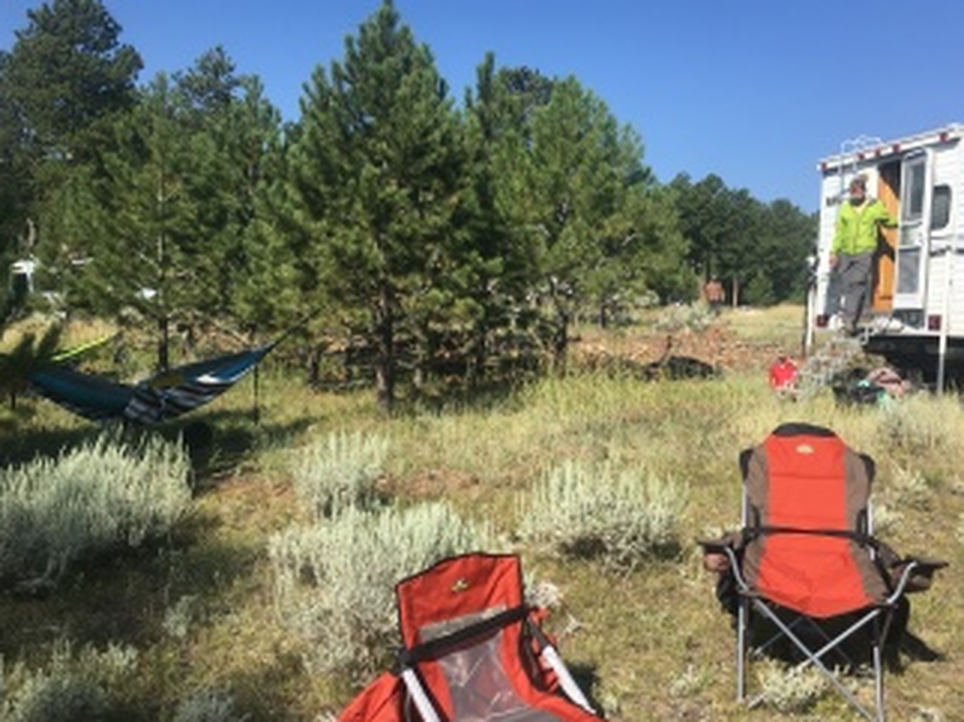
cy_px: 354
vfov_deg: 42.9
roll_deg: -0.8
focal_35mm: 33
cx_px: 506
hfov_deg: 55.4
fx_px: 918
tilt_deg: -0.5
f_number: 2.2
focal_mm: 4.15
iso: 25
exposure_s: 1/1166
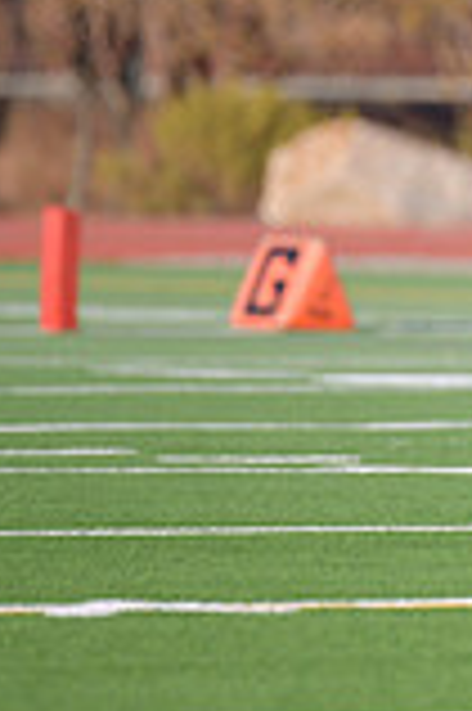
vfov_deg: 1.9
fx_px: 21738
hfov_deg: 1.2
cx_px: 1196
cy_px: 227
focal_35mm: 1103
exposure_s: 1/800
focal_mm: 300
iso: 64
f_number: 2.8
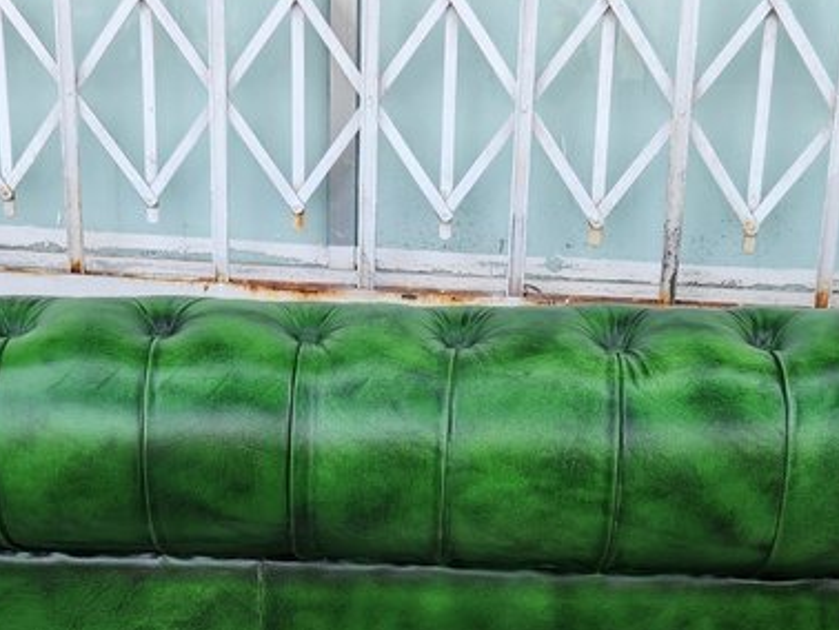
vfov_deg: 19.7
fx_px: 1770
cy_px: 614
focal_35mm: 73
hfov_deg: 26.6
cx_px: 348
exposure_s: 1/270
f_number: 1.8
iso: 20
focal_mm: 5.4
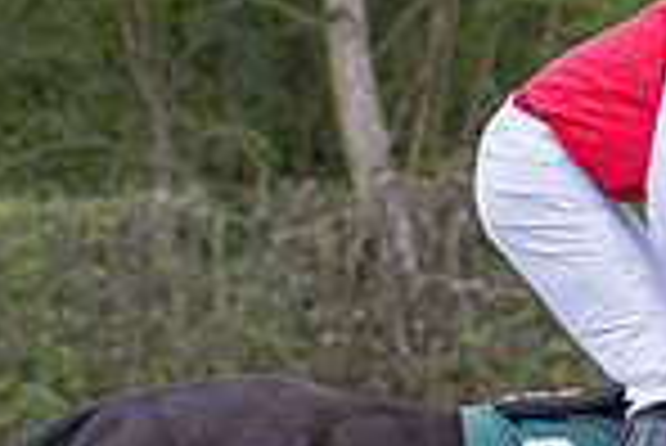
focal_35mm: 736
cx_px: 94
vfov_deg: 1.9
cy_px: 795
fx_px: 13629
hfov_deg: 2.8
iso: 1600
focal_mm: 97
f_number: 4
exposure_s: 1/1000
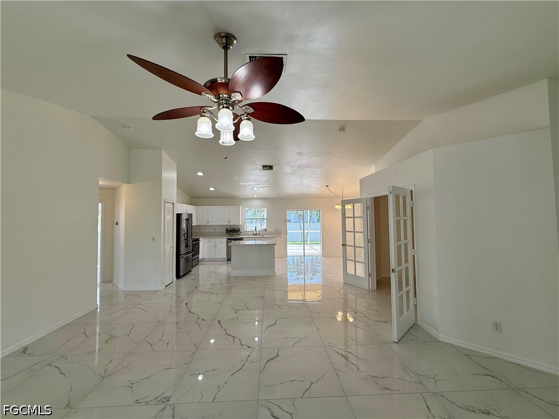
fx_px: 226
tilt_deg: +2.6
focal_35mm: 14
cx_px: 280
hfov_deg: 102.1
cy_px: 210
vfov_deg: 85.7
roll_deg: +0.1
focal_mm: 2.22
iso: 50
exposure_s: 1/120
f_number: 2.2
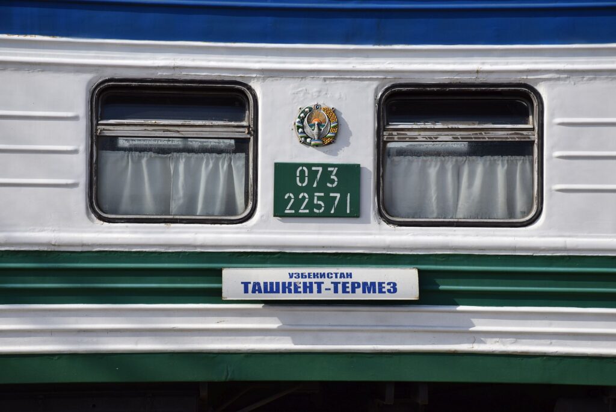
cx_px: 308
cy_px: 206
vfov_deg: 10.8
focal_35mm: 128
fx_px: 2183
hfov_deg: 16.1
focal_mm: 85
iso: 200
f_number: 10
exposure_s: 1/400
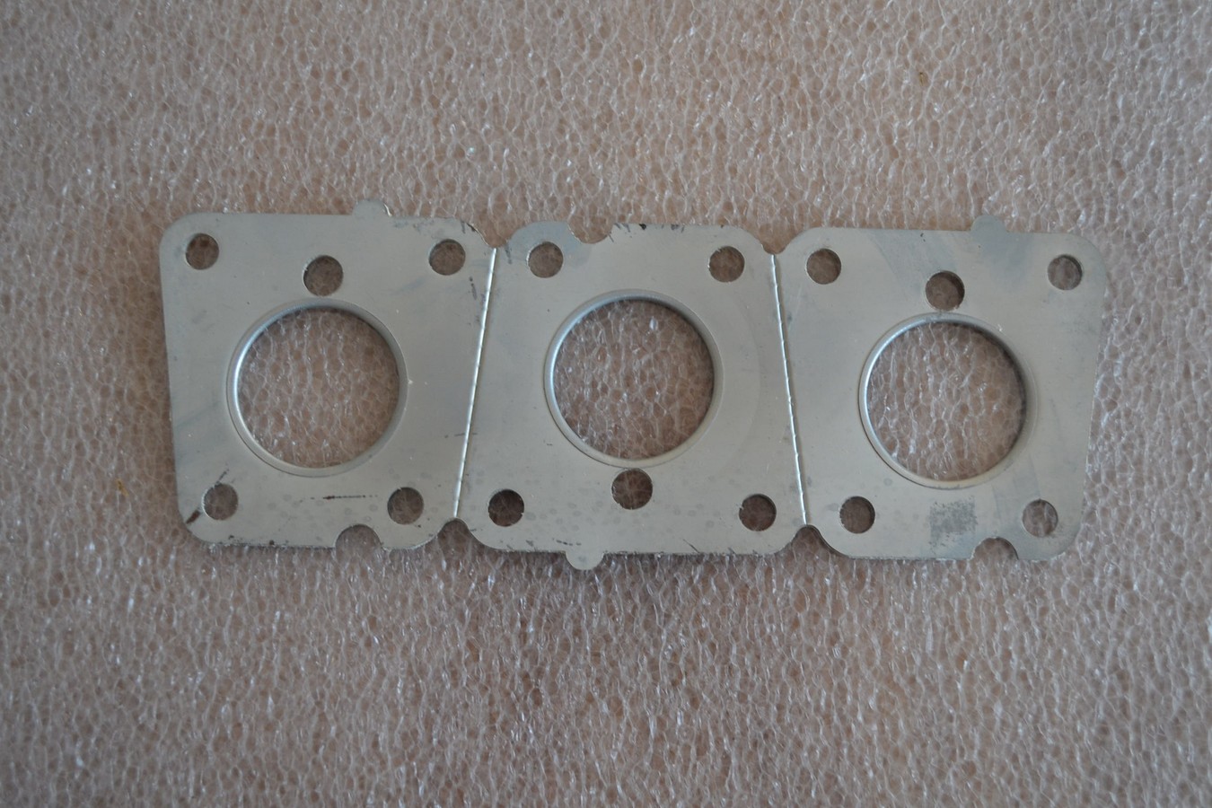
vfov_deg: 31.9
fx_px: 1414
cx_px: 606
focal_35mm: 42
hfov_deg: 46.4
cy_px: 404
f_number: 4.5
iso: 640
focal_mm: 28
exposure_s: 1/60
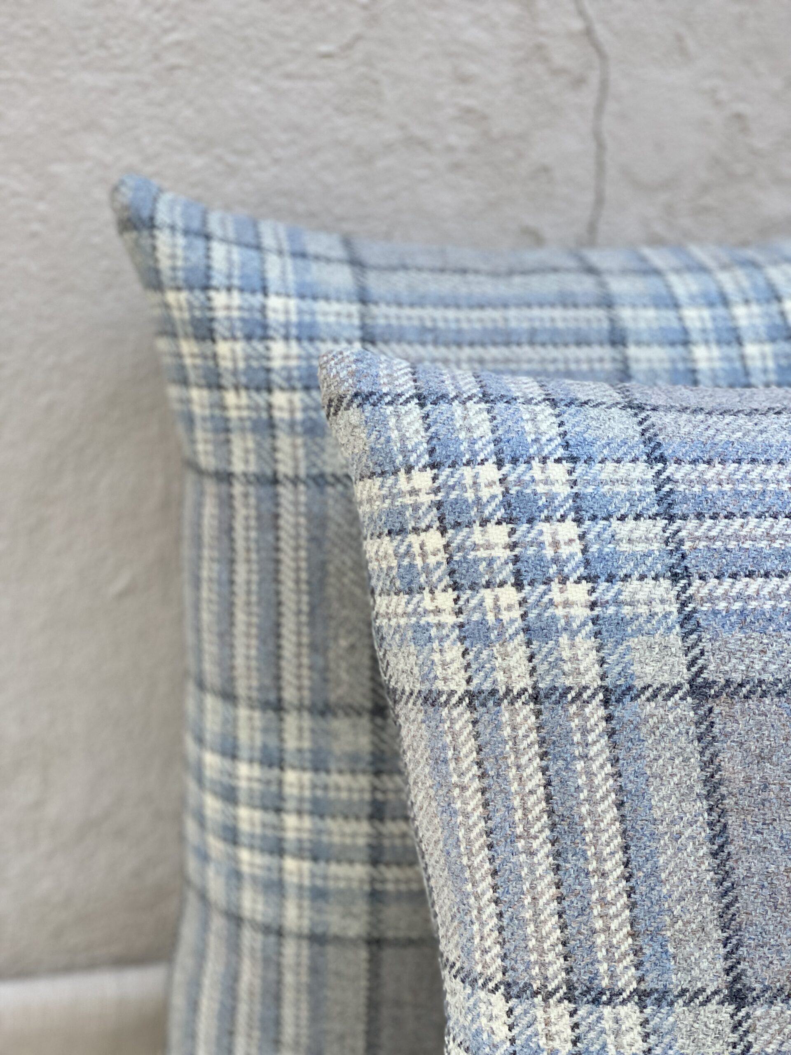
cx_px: 396
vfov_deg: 36.8
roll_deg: -3.7
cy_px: 528
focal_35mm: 52
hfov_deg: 28.0
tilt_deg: -22.2
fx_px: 1584
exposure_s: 1/122
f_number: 2
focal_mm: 6
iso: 200
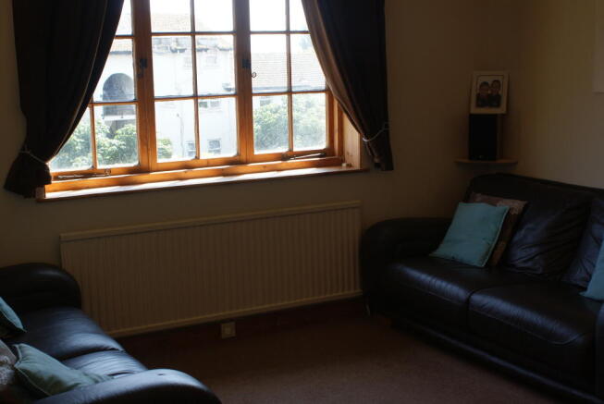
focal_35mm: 45
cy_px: 202
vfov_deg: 29.9
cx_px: 302
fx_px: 756
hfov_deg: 43.6
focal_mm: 30
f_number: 5.6
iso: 100
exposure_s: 1/60
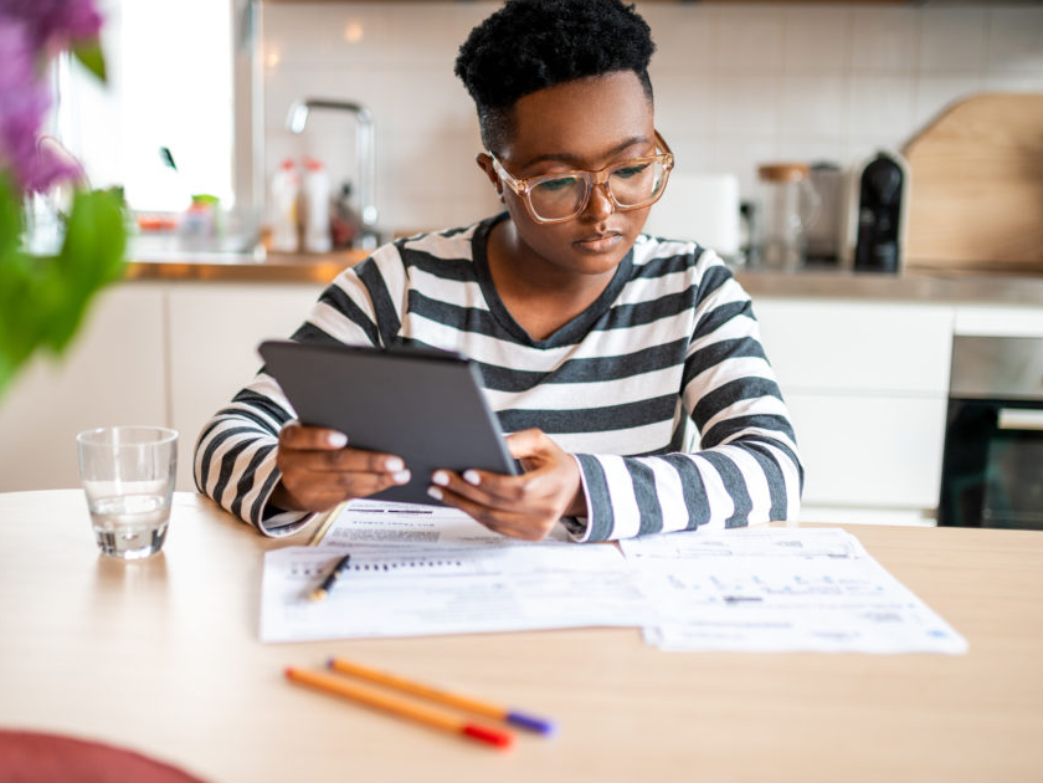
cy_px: 408
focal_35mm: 41
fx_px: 1235
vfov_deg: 35.1
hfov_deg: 45.8
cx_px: 493
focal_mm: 35
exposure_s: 1/160
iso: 200
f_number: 1.4
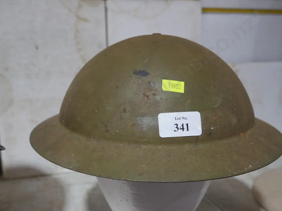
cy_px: 106
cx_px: 141
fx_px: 293
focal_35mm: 36
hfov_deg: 51.4
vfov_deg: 39.7
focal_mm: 18
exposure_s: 1/60
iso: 500
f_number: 4
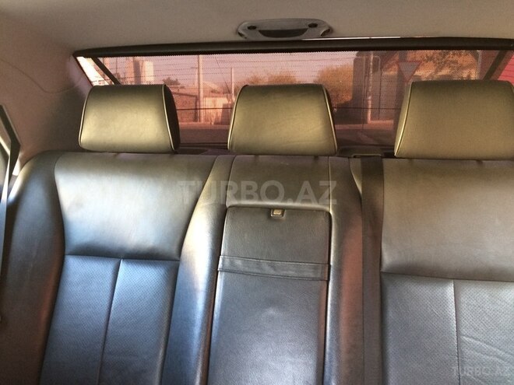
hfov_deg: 61.7
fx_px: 431
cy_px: 192
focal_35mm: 29
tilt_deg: -11.8
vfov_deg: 48.2
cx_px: 257
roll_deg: +0.8
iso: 125
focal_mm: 4.15
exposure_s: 1/33
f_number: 2.2
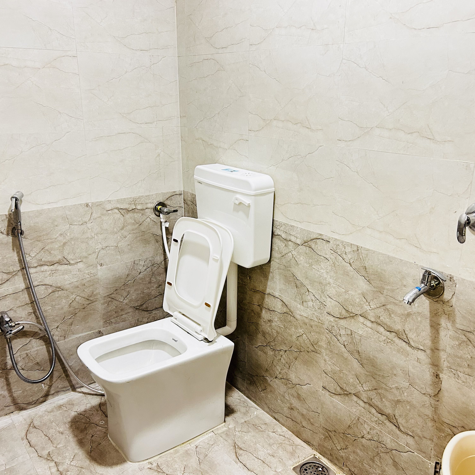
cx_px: 251
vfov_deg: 52.5
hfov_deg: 52.5
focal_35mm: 31
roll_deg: -0.5
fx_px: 481
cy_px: 237
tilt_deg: -16.8
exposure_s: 1/50
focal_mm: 5.7
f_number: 1.5
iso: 320
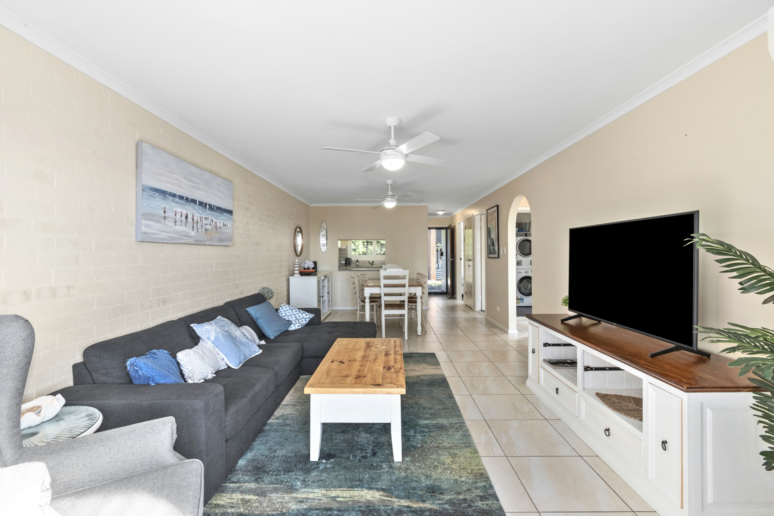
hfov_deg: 100.4
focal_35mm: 15
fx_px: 322
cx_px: 387
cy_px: 258
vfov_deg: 77.3
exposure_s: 1/3
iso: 100
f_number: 8
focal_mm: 10
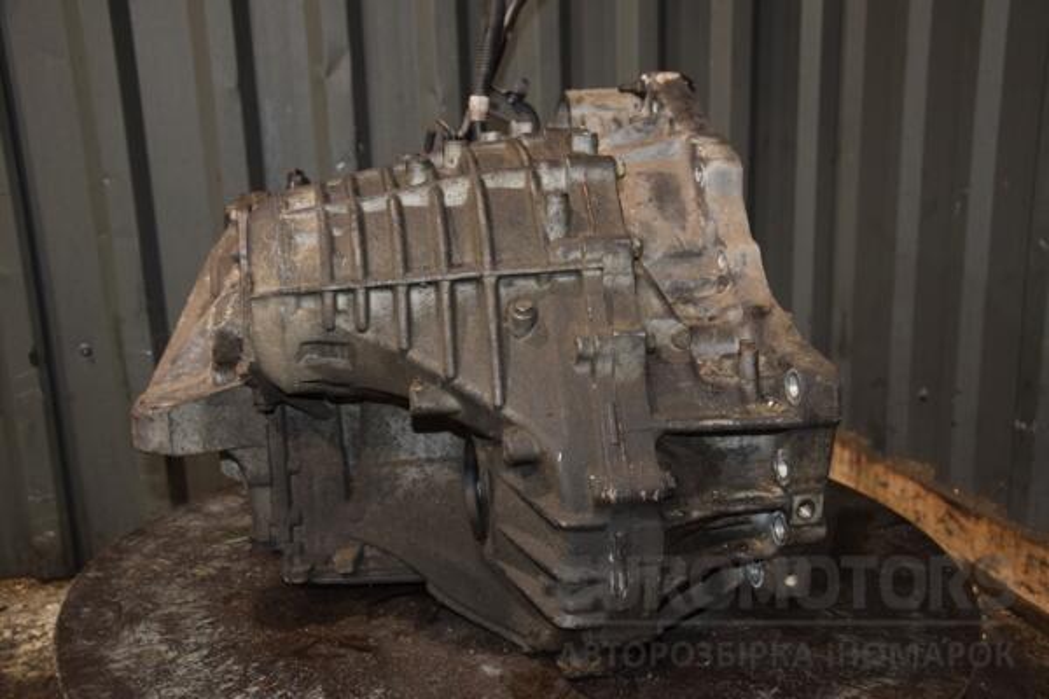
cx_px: 524
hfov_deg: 51.3
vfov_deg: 35.5
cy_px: 350
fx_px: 1093
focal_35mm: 38
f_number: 5
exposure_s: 1/60
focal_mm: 25
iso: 800
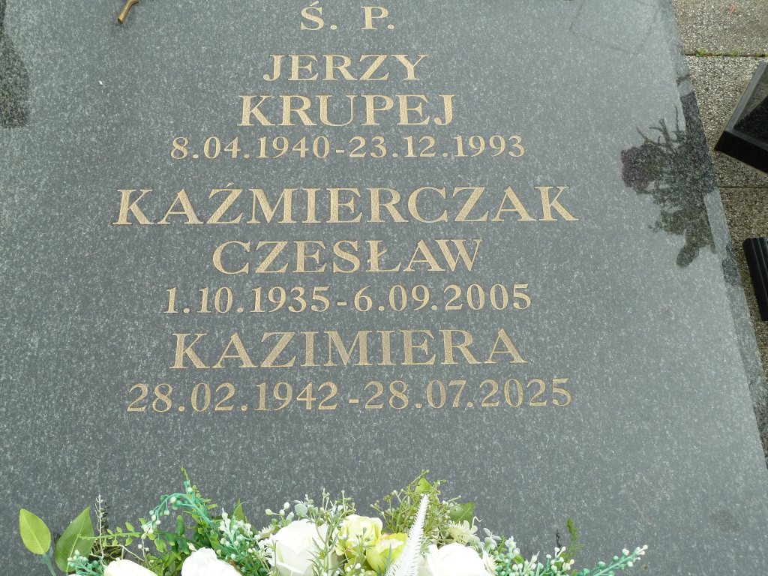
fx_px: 887
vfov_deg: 36.0
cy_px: 288
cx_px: 384
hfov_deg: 46.8
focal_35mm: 40
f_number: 4
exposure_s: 1/250
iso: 80
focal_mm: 6.5
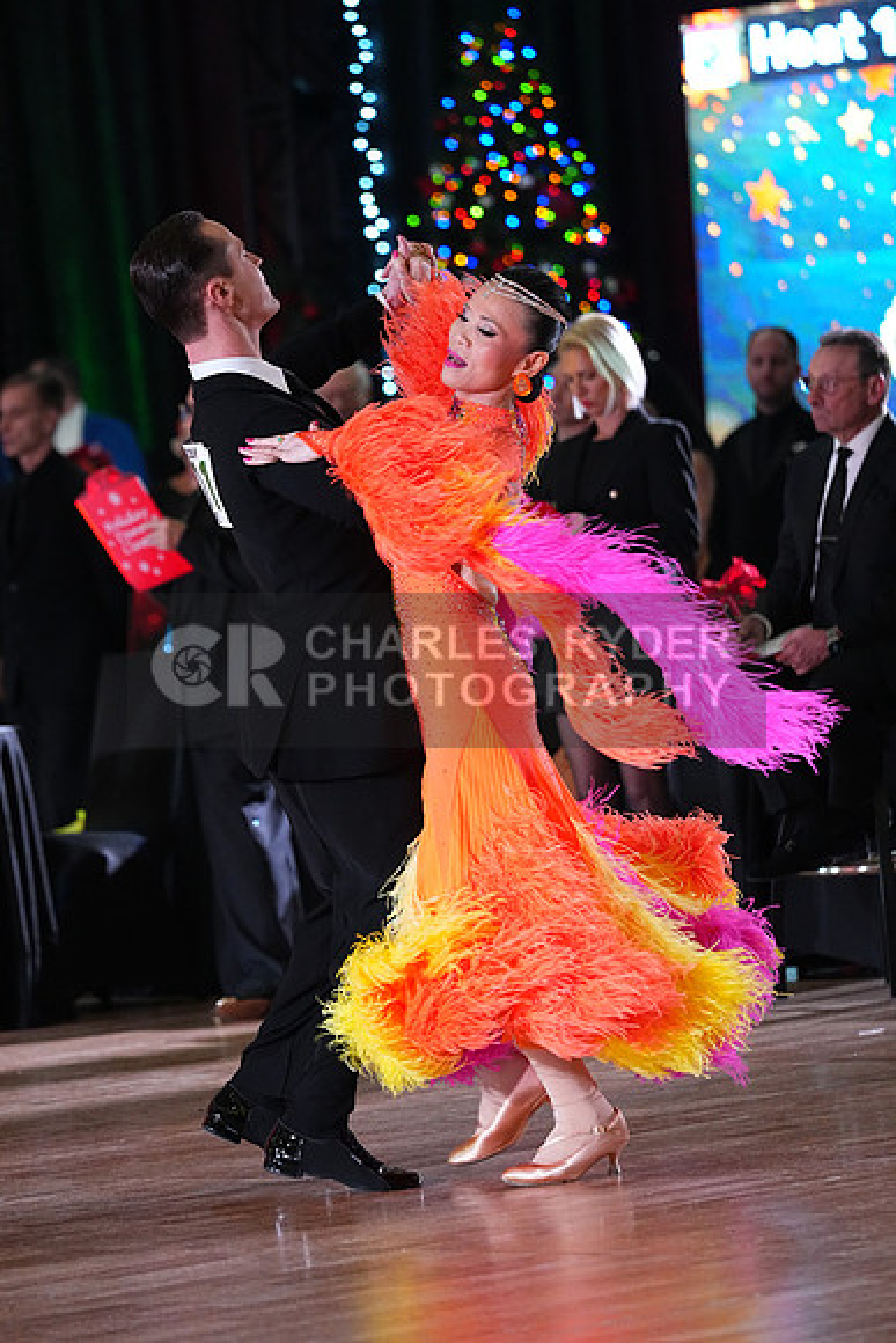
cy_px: 672
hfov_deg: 6.9
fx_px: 7462
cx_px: 448
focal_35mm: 200
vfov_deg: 10.3
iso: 6400
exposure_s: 1/400
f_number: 4.5
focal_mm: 200
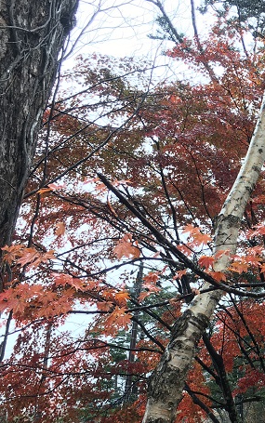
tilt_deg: +22.1
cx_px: 318
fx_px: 635
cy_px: 263
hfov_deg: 21.9
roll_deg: +0.7
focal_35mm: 55
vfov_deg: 36.7
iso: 25
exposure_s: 1/121
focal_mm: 4.15
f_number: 2.2
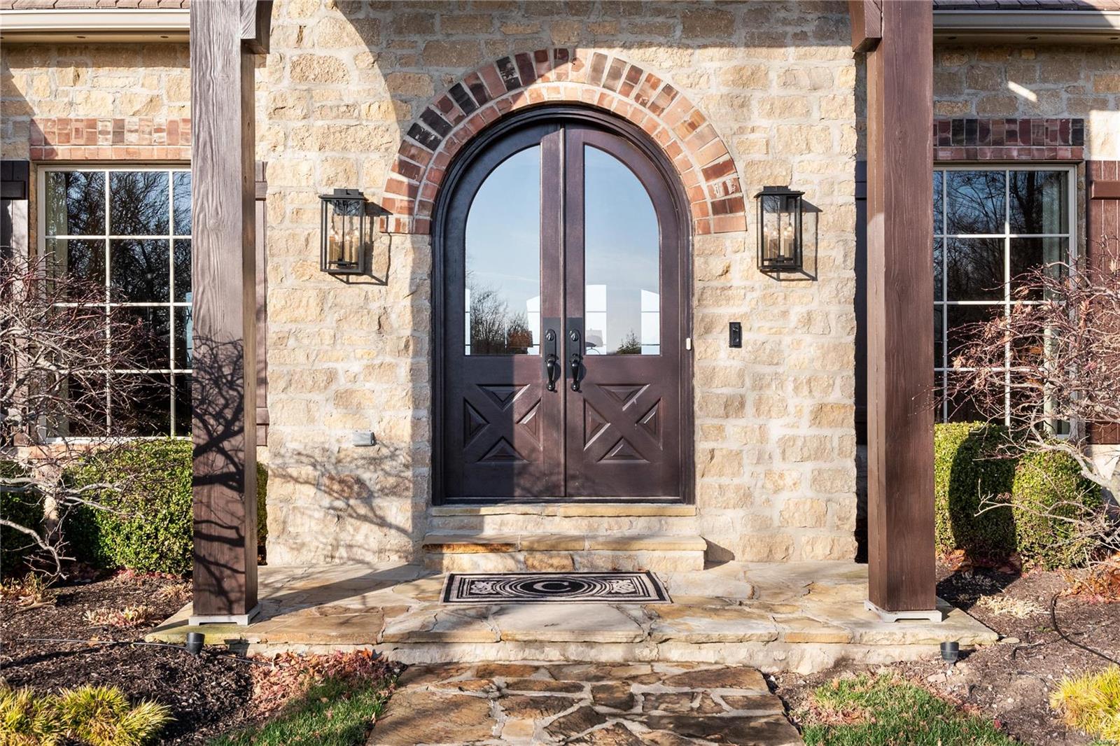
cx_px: 560
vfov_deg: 36.9
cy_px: 373
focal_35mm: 36
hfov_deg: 53.1
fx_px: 1120
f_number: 7.1
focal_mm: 18
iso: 400
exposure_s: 1/640
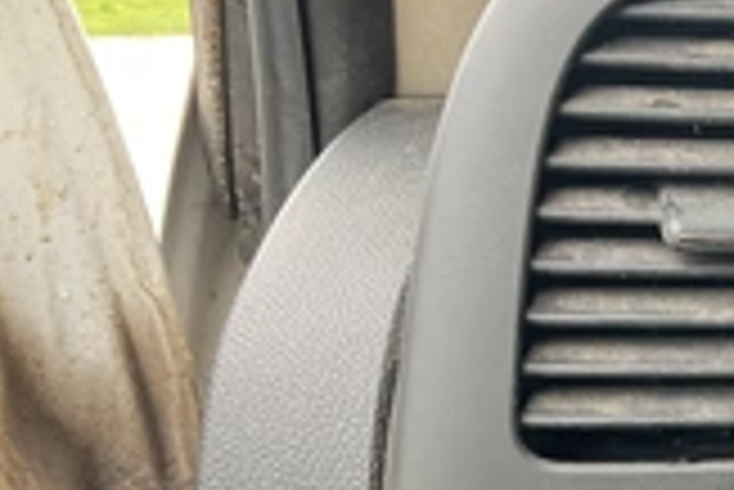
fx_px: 1510
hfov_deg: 25.1
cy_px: 539
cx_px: 838
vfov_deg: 17.8
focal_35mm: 74
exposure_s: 1/80
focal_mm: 3
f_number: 1.8
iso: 64
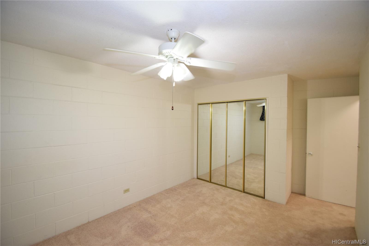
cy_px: 123
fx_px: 154
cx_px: 184
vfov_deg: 77.3
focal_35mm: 15
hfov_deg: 100.4
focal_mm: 10
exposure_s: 1/80
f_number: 4.5
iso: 800
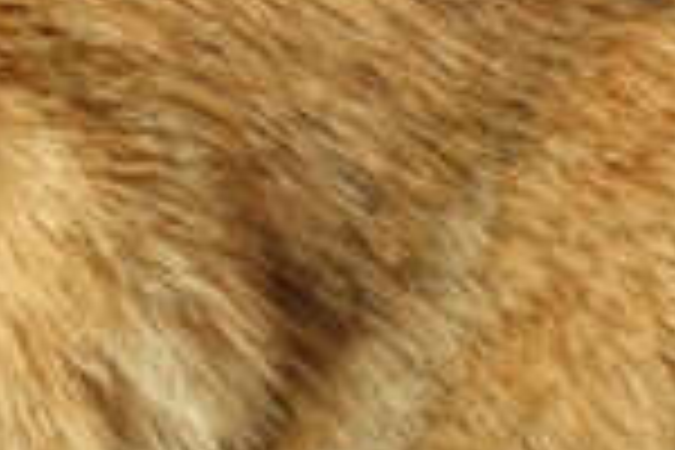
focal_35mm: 164
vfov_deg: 8.1
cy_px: -367
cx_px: -346
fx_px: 3075
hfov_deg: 11.9
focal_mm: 8.8
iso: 800
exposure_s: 1/125
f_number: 1.8
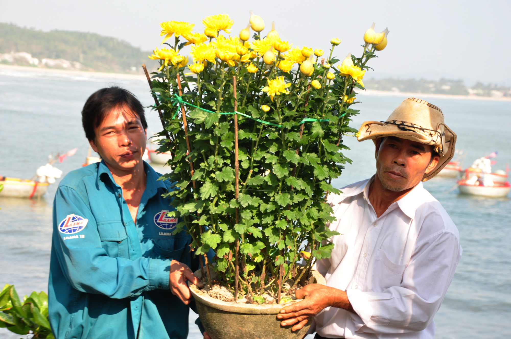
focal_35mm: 112
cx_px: 256
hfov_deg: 18.2
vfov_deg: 12.1
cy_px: 170
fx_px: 1595
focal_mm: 75
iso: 200
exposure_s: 1/160
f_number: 5.3
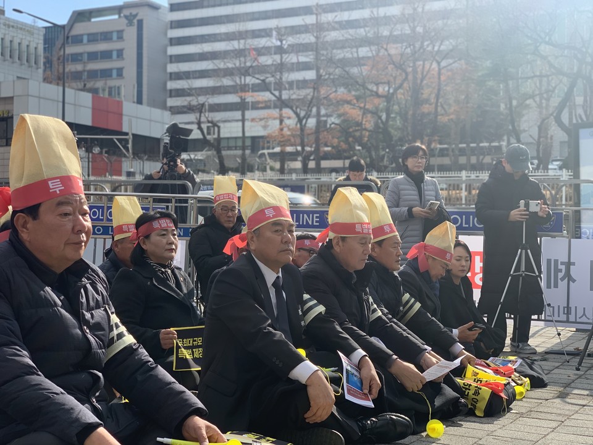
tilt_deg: +1.8
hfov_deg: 36.8
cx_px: 296
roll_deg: -0.5
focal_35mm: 52
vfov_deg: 28.0
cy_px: 222
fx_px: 891
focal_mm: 6
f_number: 2.4
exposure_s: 1/578
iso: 16
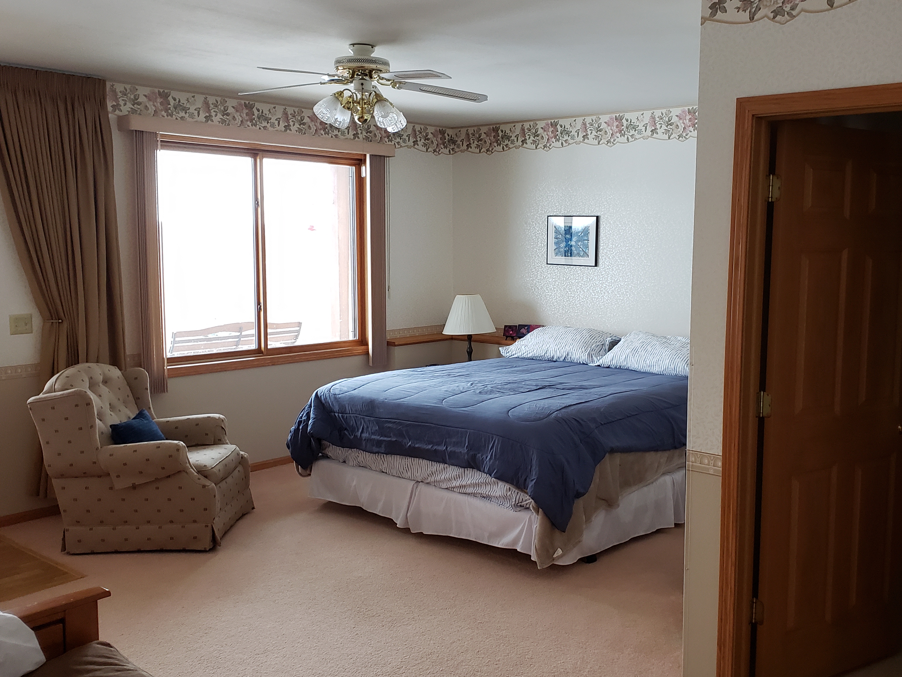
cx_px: 551
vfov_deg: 41.8
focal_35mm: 34
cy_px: 349
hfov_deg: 53.5
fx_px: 886
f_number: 2.4
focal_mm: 4.3
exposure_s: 1/60
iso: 320
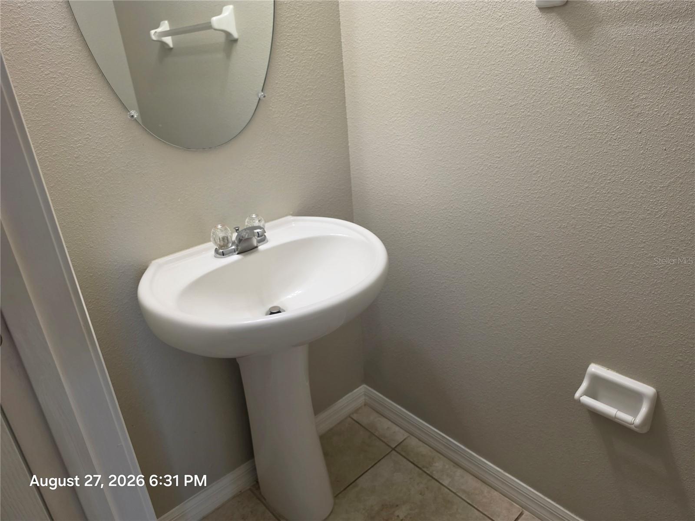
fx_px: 462
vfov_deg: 58.9
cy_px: 260
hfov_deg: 73.9
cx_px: 348
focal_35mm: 23
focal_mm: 6.5
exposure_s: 1/120
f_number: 1.4
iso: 250
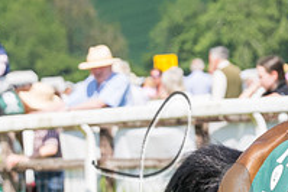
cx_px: 437
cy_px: 73
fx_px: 5035
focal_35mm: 629
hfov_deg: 3.3
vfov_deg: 2.2
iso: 200
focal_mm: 87
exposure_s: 1/1250
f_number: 5
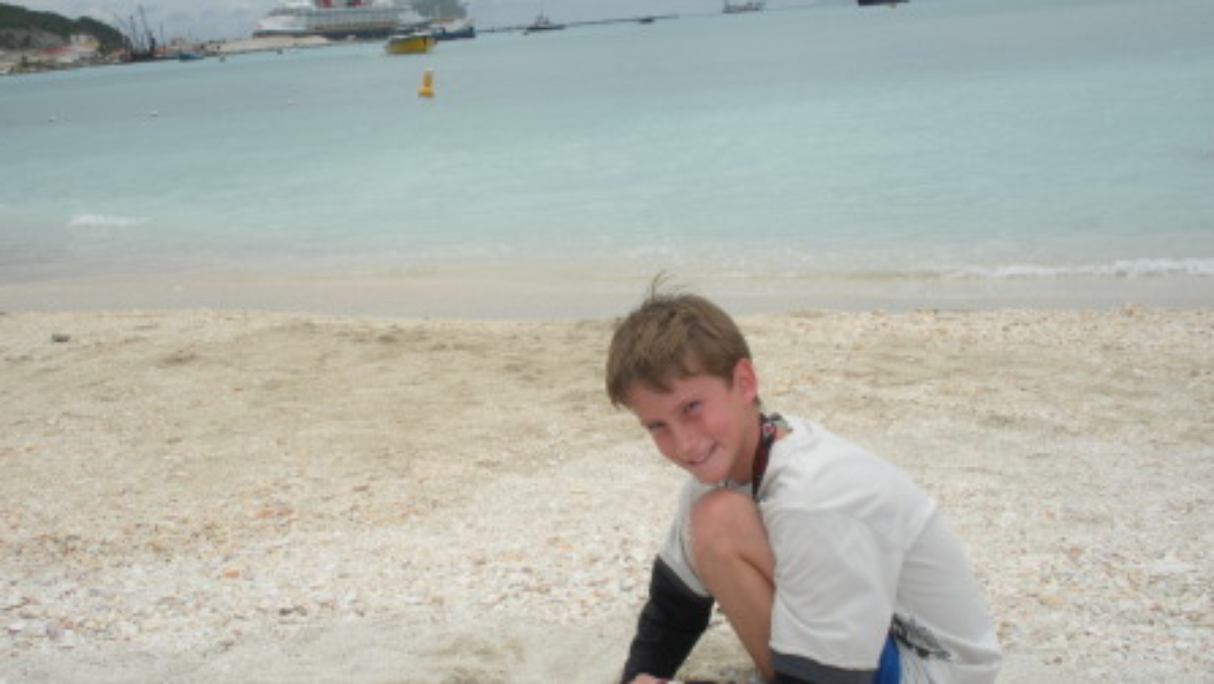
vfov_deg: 29.7
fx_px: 1288
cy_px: 309
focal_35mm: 40
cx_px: 603
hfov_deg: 50.5
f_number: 5.6
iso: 88
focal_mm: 6.3
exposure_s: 1/589
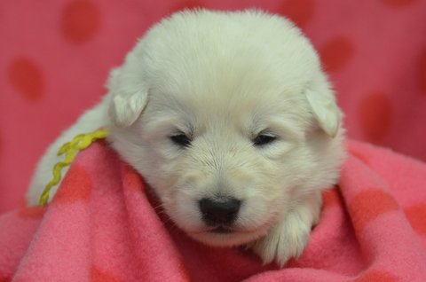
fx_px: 1984
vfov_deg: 8.1
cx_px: 213
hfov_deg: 12.3
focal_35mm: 168
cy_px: 141
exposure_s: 1/100
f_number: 5.3
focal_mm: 112
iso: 1600
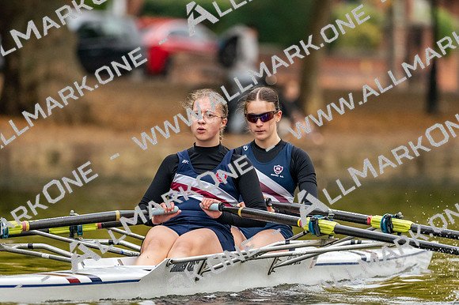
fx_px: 7645
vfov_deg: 2.3
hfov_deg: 3.4
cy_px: 152
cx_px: 230
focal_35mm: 600
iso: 2800
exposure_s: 1/2500
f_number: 4.5
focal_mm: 400
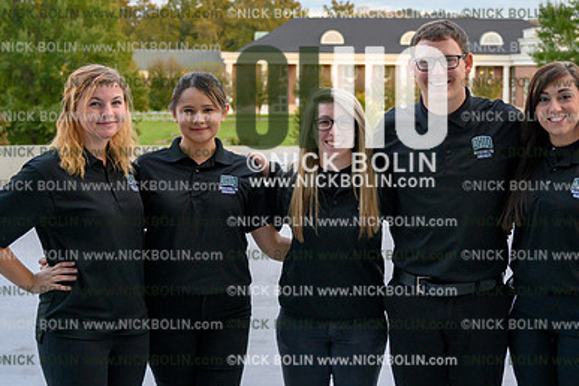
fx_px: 965
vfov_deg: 22.5
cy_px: 117
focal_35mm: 60
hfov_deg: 33.3
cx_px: 341
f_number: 4
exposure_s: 1/1250
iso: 2000
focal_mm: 40
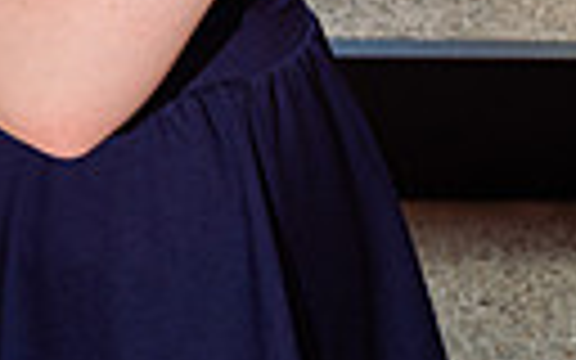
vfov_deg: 9.0
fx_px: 1962
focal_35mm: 125
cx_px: 54
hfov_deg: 16.5
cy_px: -608
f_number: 7.1
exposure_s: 1/250
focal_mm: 35
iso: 160
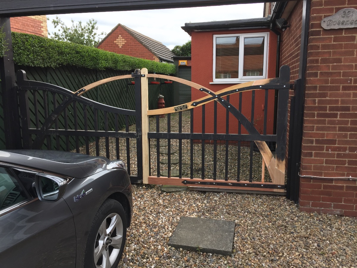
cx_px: 178
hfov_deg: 61.7
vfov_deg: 48.2
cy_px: 134
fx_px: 299
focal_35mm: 29
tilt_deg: -9.9
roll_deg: +0.3
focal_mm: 4.15
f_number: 2.2
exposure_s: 1/408
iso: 32
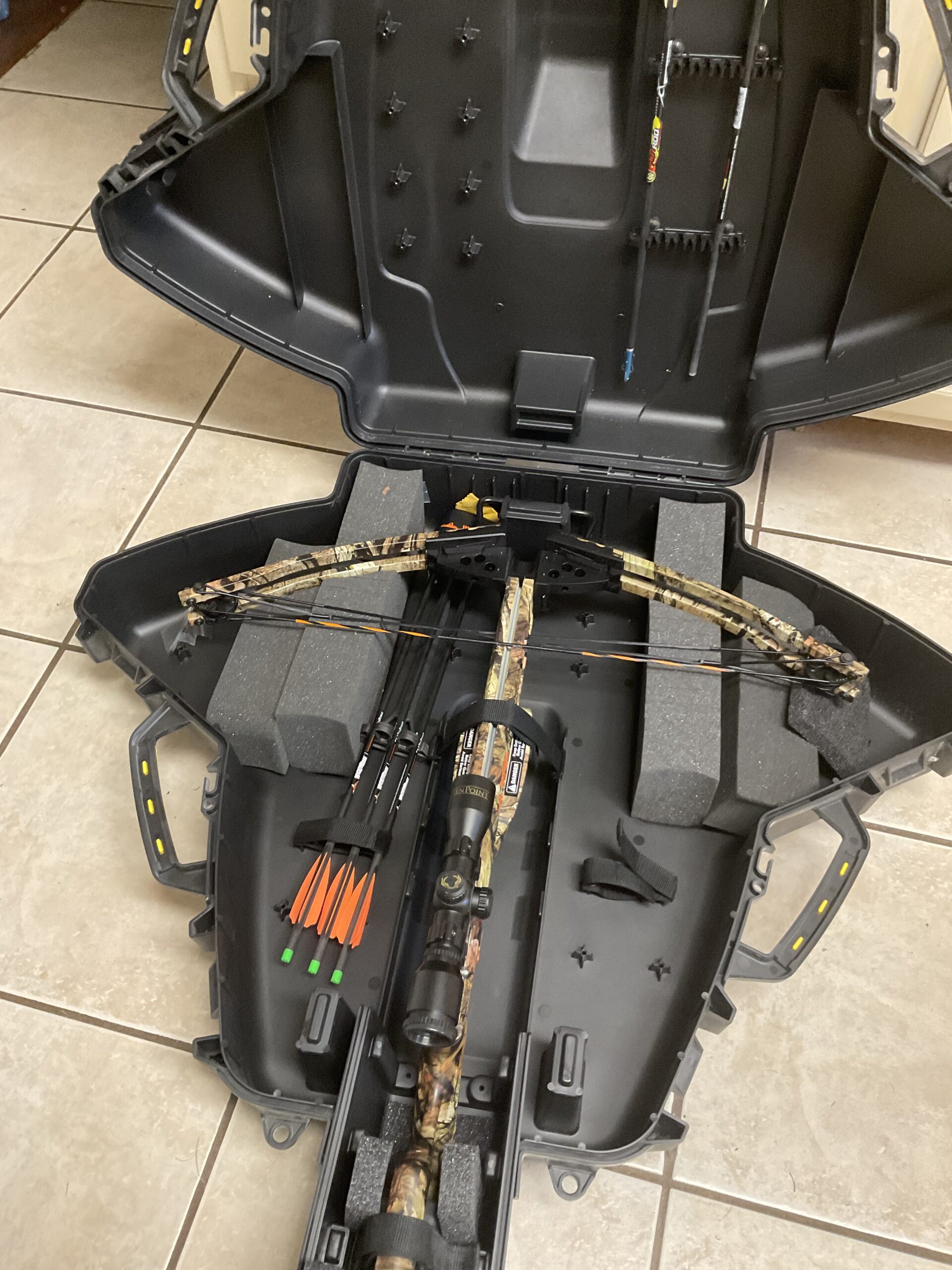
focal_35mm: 29
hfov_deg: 48.2
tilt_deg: -53.8
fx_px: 1063
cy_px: 635
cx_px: 476
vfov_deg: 61.7
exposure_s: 1/40
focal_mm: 3
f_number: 1.8
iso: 250
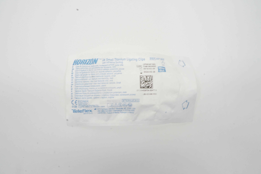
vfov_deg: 42.3
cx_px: 127
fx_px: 225
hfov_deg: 60.3
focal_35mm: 31
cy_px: 86
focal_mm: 20
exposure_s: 1/6
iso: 800
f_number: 22
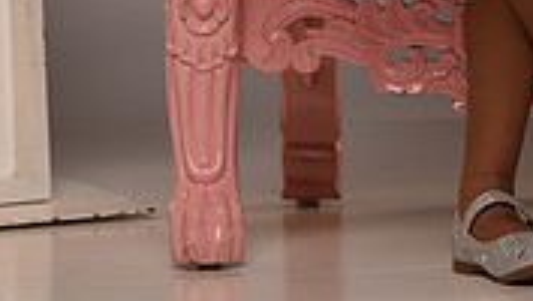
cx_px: 503
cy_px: -455
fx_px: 5914
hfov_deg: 5.2
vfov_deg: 2.9
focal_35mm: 418
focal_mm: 122
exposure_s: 1/160
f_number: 5.6
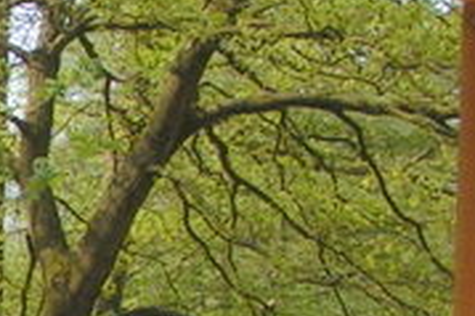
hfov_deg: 11.1
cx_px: -271
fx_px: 2333
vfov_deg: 7.7
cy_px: 358
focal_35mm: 177
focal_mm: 5.8
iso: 50
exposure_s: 1/160
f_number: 5.6
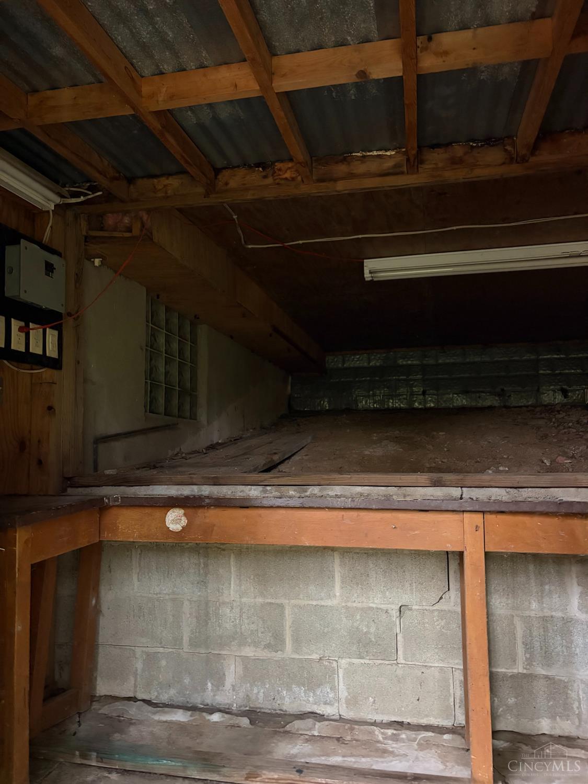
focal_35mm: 26
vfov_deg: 67.3
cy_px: 392
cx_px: 294
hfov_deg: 53.1
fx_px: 589
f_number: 1.6
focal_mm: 5.96
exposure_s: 1/30
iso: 1000
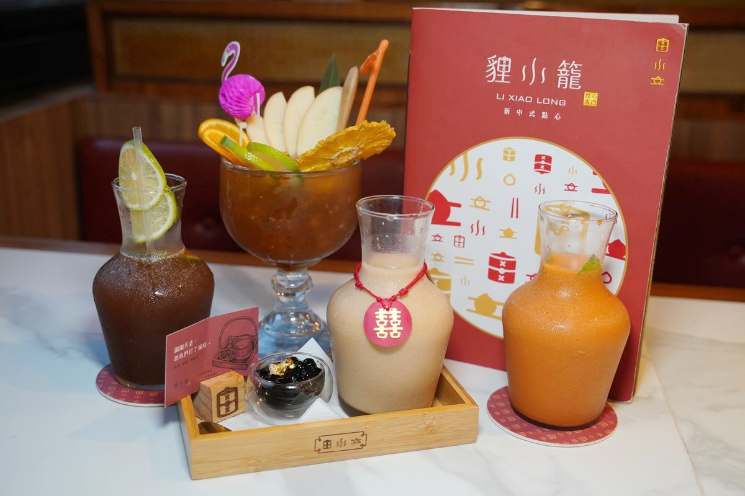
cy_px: 248
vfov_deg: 31.2
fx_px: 890
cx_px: 372
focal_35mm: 43
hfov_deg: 45.4
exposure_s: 1/160
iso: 1600
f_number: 4
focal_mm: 43
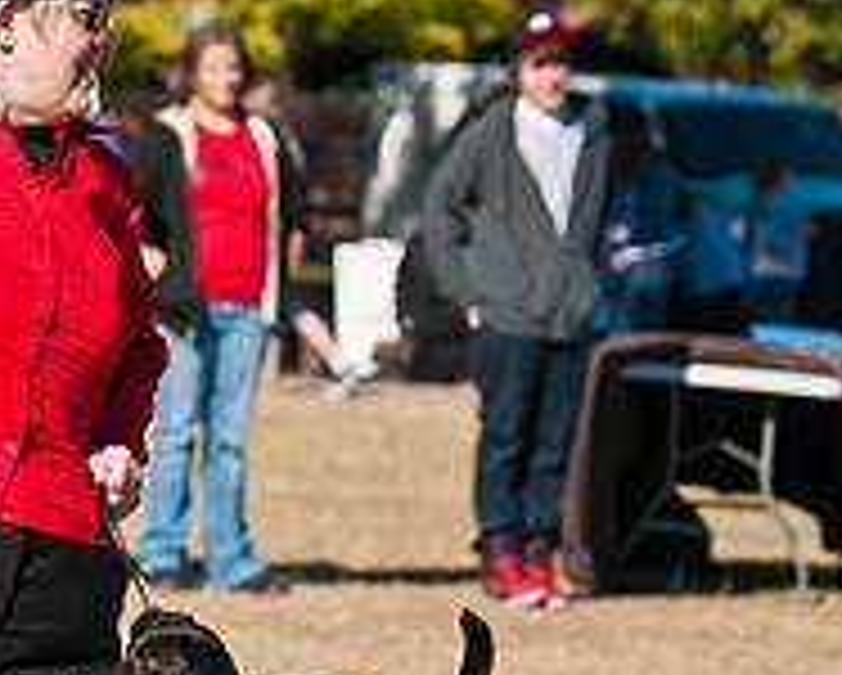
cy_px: 702
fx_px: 9455
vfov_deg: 4.1
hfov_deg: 5.1
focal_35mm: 379
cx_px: 187
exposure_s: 1/2500
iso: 400
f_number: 5.6
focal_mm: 112
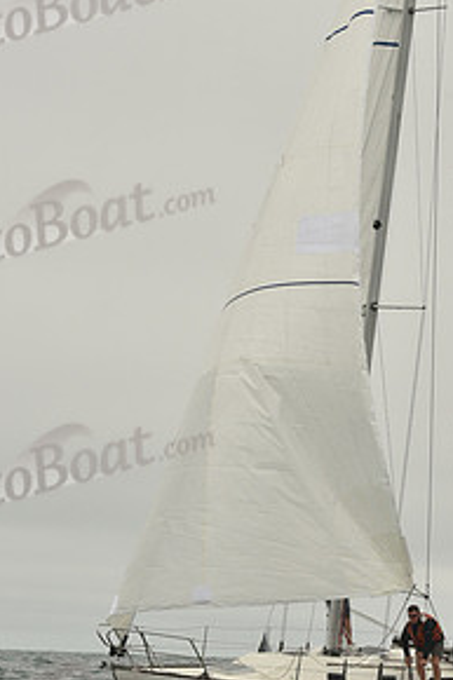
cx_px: 337
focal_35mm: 196
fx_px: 3704
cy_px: 319
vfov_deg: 10.5
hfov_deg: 7.0
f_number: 10
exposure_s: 1/800
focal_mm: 98
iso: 320
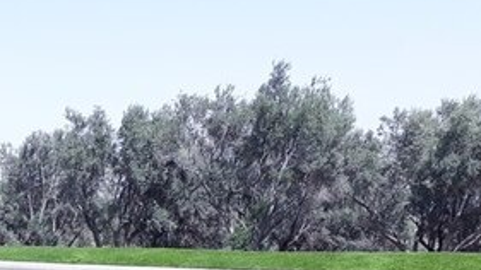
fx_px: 880
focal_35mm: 69
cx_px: -79
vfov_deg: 16.1
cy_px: 397
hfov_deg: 27.3
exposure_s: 1/831
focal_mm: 3.6
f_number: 1.9
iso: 40
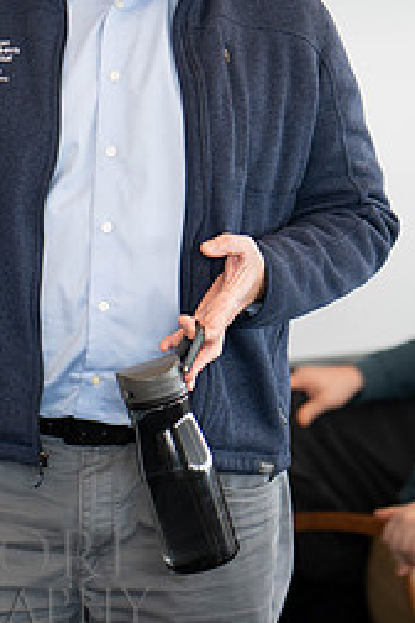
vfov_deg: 9.0
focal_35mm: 228
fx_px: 3942
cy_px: 96
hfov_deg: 6.0
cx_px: 77
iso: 500
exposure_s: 1/320
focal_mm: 85
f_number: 1.8
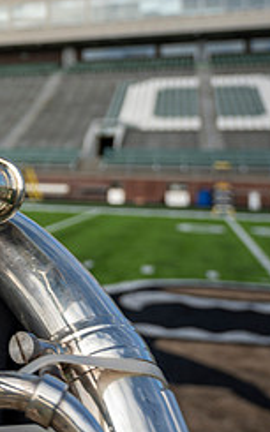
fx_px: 683
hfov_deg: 18.5
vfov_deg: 34.5
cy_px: 117
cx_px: -184
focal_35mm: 58
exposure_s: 1/250
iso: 31
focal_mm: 24
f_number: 4.5
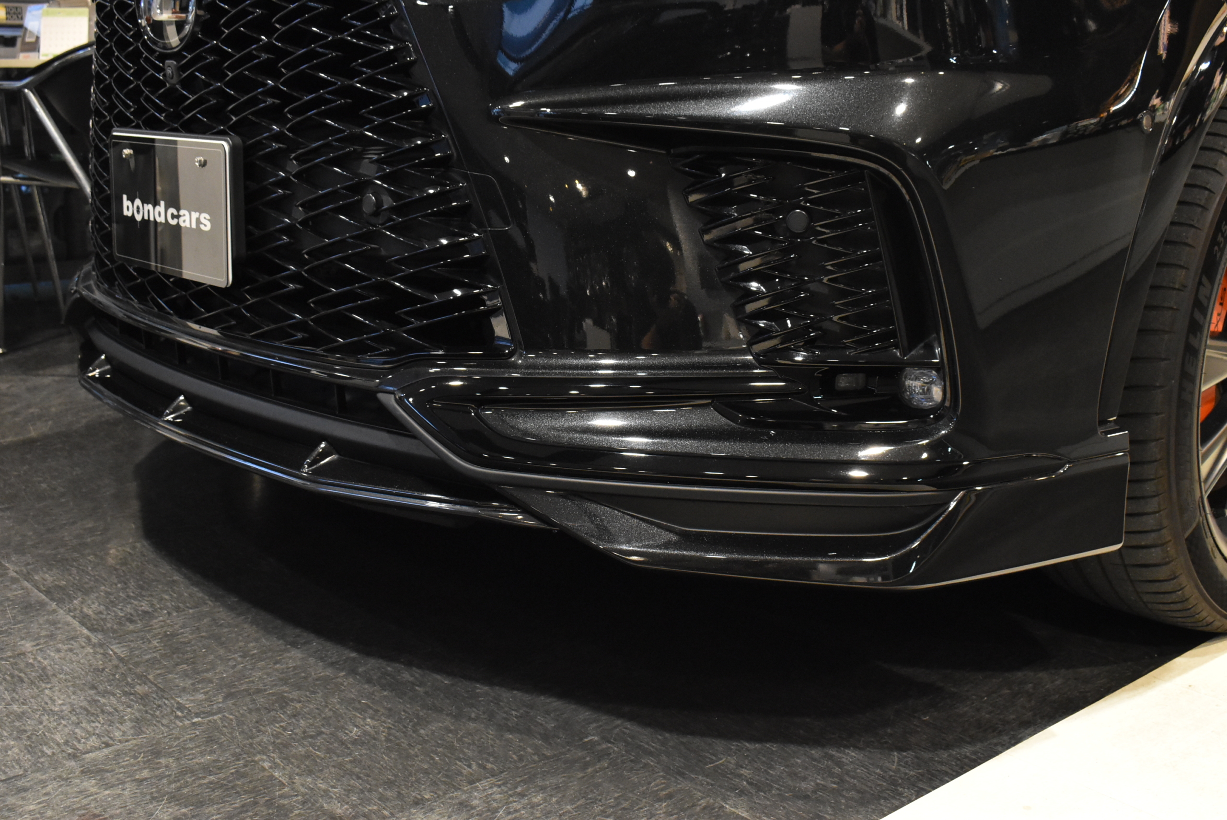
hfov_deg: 47.9
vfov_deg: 33.1
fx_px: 1381
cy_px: 410
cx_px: 614
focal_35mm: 40
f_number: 8
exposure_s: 1/40
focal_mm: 27
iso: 3200
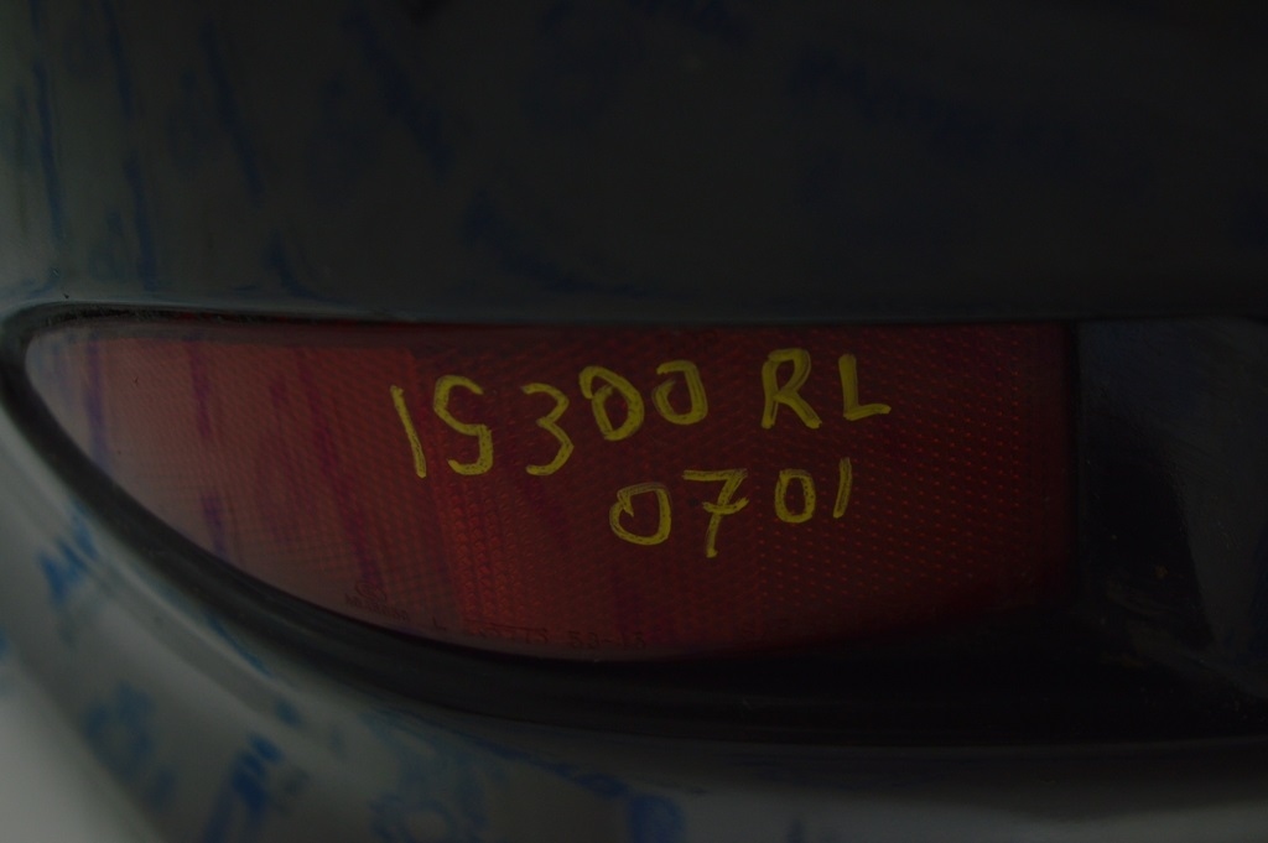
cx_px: 634
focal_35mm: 82
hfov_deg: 24.6
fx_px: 2903
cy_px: 422
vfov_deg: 16.5
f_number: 5.6
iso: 400
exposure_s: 1/60
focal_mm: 55
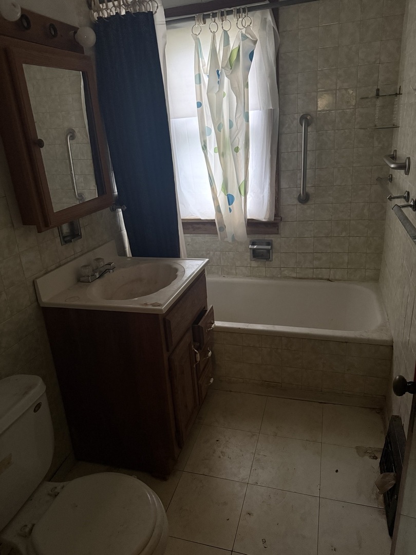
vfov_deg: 71.6
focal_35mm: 24
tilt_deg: -21.0
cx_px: 208
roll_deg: +3.4
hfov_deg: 56.8
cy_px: 278
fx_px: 385
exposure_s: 1/40
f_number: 1.78
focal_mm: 6.76
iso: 800
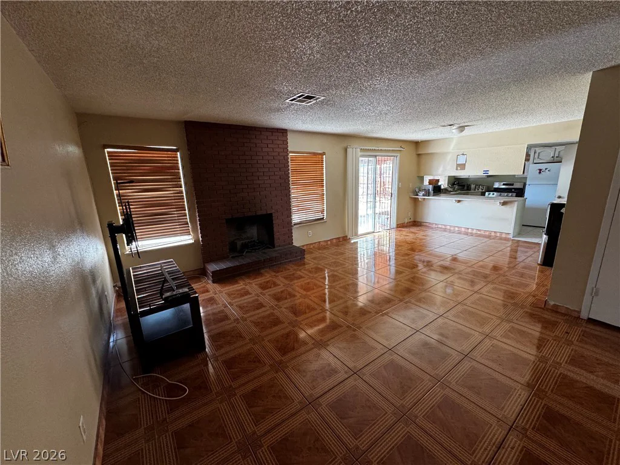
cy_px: 232
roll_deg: +1.5
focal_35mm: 14
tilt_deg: -13.3
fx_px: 251
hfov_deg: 102.1
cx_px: 310
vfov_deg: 85.7
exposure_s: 1/99
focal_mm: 2.22
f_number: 2.2
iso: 320
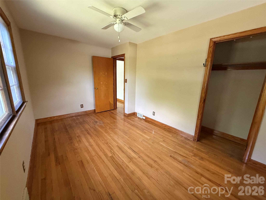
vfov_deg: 85.7
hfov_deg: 102.1
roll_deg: -1.7
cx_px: 133
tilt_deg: -11.4
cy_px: 100
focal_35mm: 14
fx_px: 108
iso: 320
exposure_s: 1/93
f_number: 2.2
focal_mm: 2.22
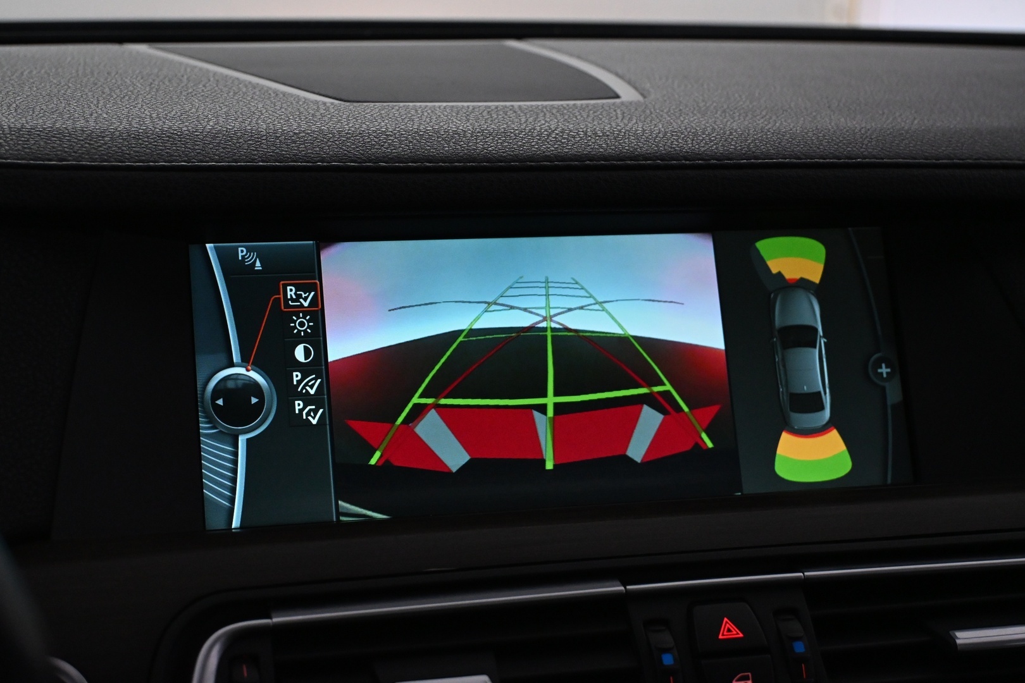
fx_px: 1751
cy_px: 342
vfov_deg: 22.1
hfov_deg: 32.6
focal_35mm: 62
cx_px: 512
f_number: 5.6
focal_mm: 41
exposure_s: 1/125
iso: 3200
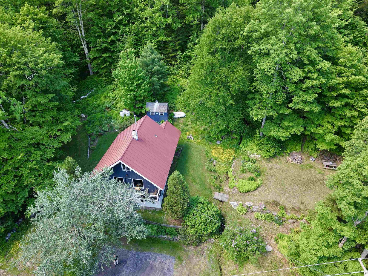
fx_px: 255
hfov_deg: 71.6
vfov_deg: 56.8
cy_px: 138
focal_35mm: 24
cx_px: 184
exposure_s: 1/15
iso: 250
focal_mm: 8.67
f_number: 1.8
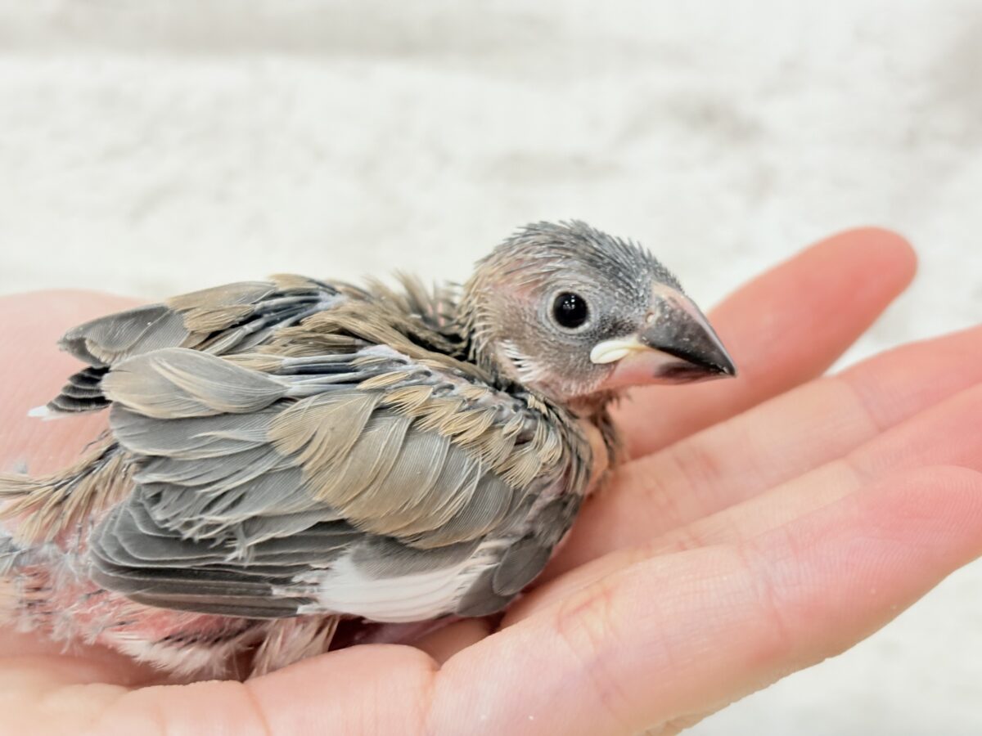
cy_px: 368
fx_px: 1475
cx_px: 491
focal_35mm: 52
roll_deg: +1.5
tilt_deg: -21.1
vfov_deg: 28.0
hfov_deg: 36.8
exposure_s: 1/50
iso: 80
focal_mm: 5.96
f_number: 1.6
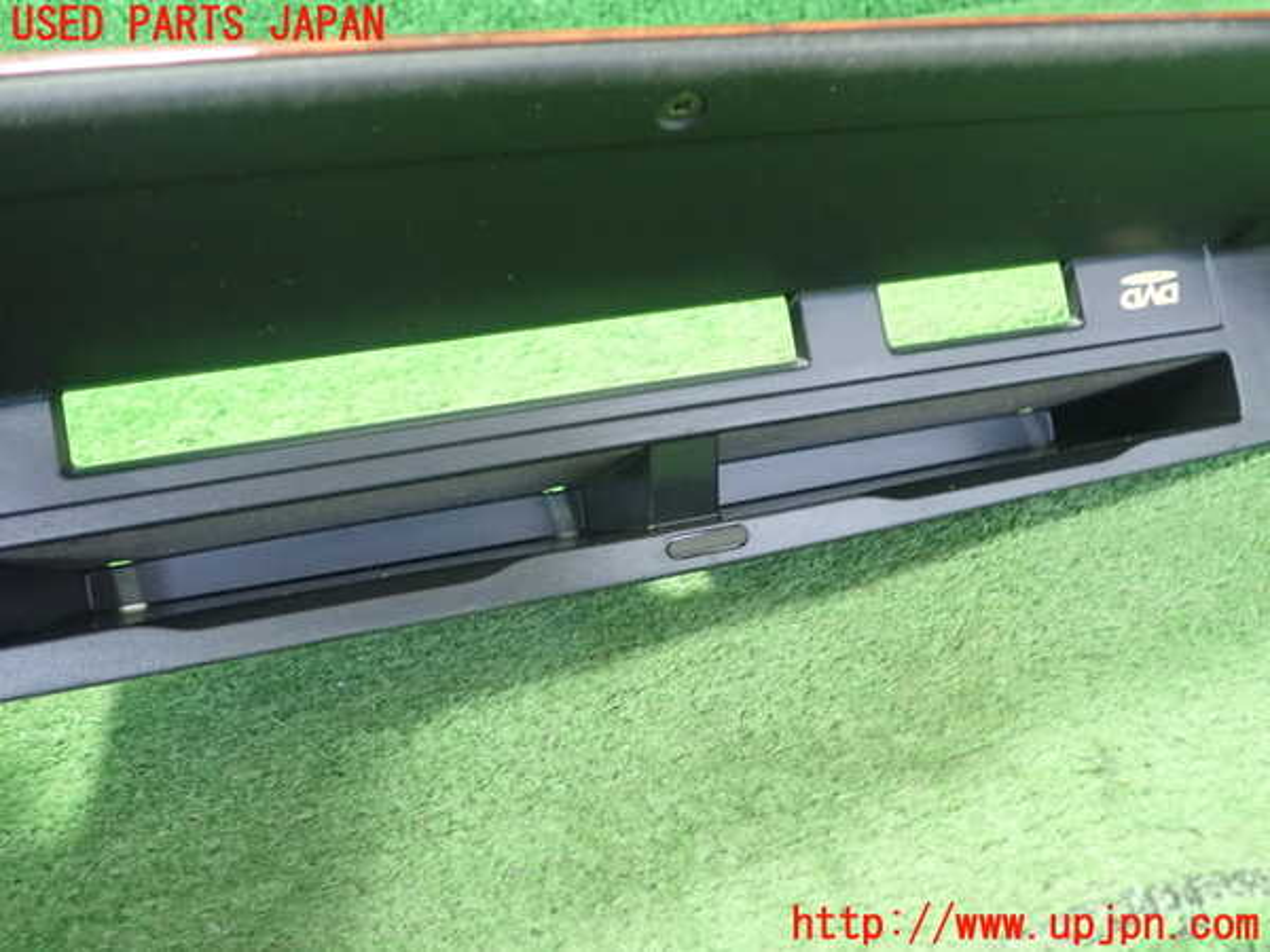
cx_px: 635
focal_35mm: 30
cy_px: 476
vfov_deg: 46.8
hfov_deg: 60.0
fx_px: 1101
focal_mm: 5.5
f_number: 2.3
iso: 800
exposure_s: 1/60
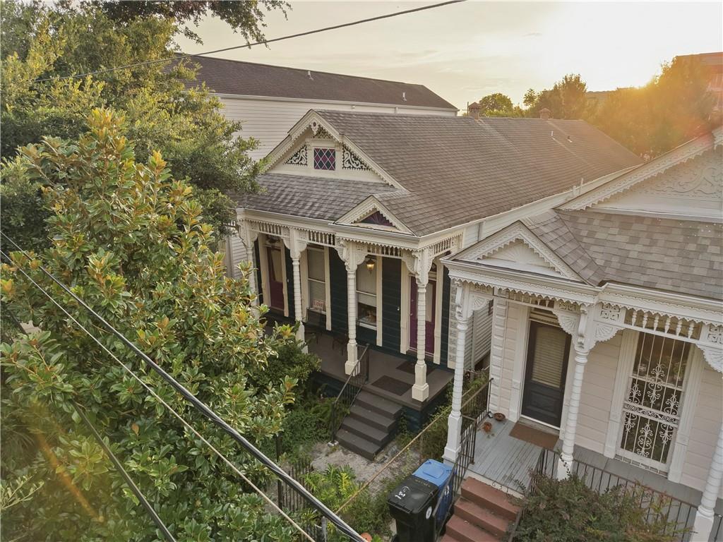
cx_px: 362
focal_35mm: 24
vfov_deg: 56.8
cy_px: 271
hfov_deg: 71.6
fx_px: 501
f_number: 1.8
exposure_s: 1/350
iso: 400
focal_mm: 8.67
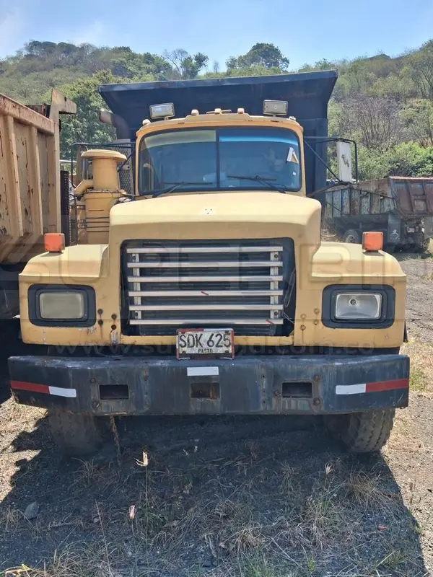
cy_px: 288
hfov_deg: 51.4
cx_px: 216
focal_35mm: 27
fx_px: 450
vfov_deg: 65.3
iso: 25
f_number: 1.8
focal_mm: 4
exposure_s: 1/340
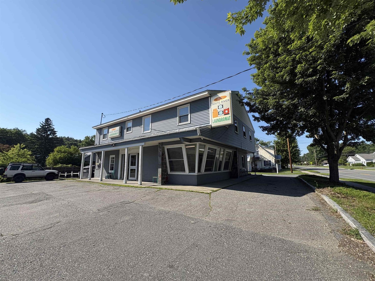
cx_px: 188
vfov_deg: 85.7
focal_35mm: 14
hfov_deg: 102.1
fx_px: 152
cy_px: 140
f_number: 2.2
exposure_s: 1/1477
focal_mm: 2.22
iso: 50
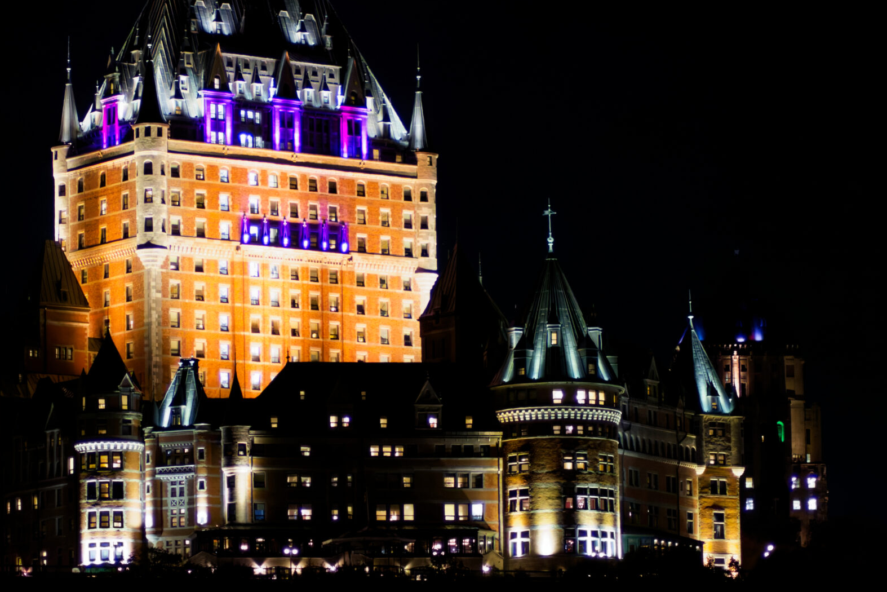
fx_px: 4928
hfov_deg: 10.3
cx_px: 294
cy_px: 207
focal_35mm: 200
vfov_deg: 6.9
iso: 12800
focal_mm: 82
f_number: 4
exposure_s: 1/50
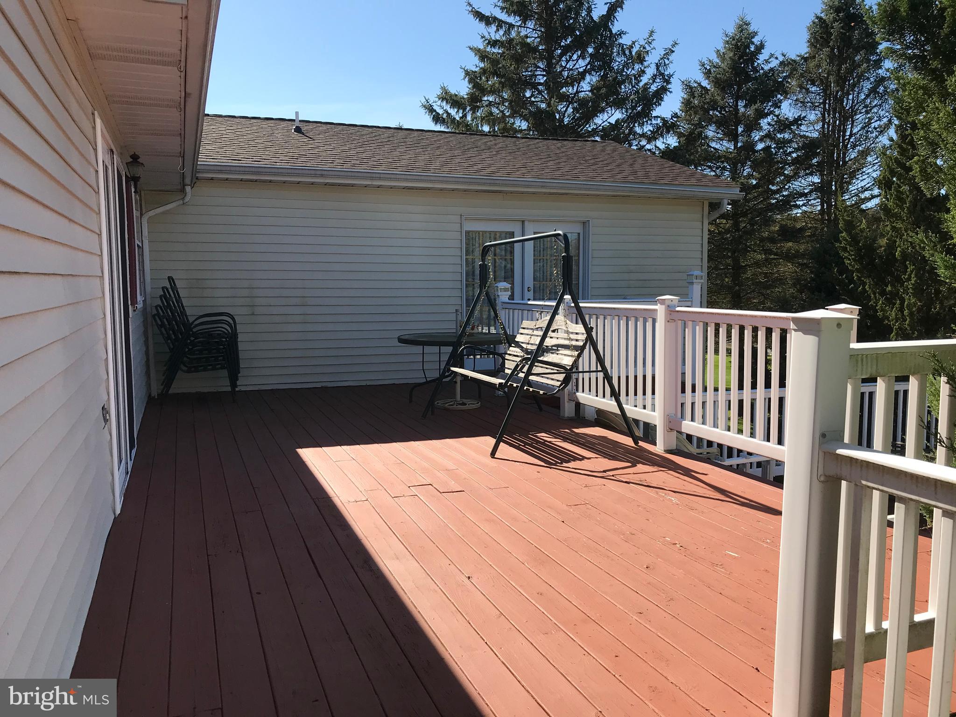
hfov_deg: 63.4
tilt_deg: -5.9
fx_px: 773
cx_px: 478
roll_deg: -0.1
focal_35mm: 28
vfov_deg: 49.7
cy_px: 358
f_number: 1.8
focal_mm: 3.99
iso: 20
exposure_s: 1/1623
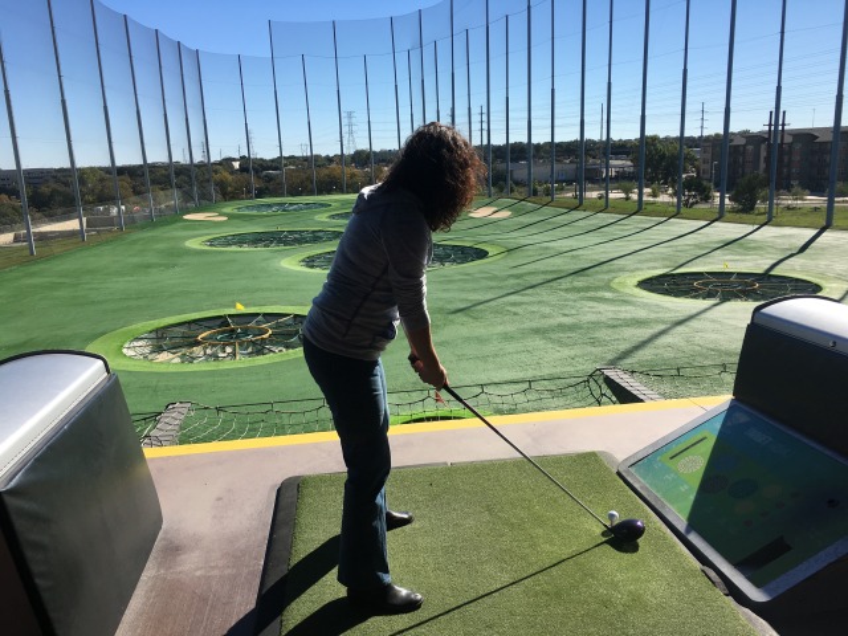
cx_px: 424
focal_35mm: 29
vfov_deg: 48.2
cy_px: 318
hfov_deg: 61.7
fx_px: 710
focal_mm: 4.15
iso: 25
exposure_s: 1/1538
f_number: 2.2
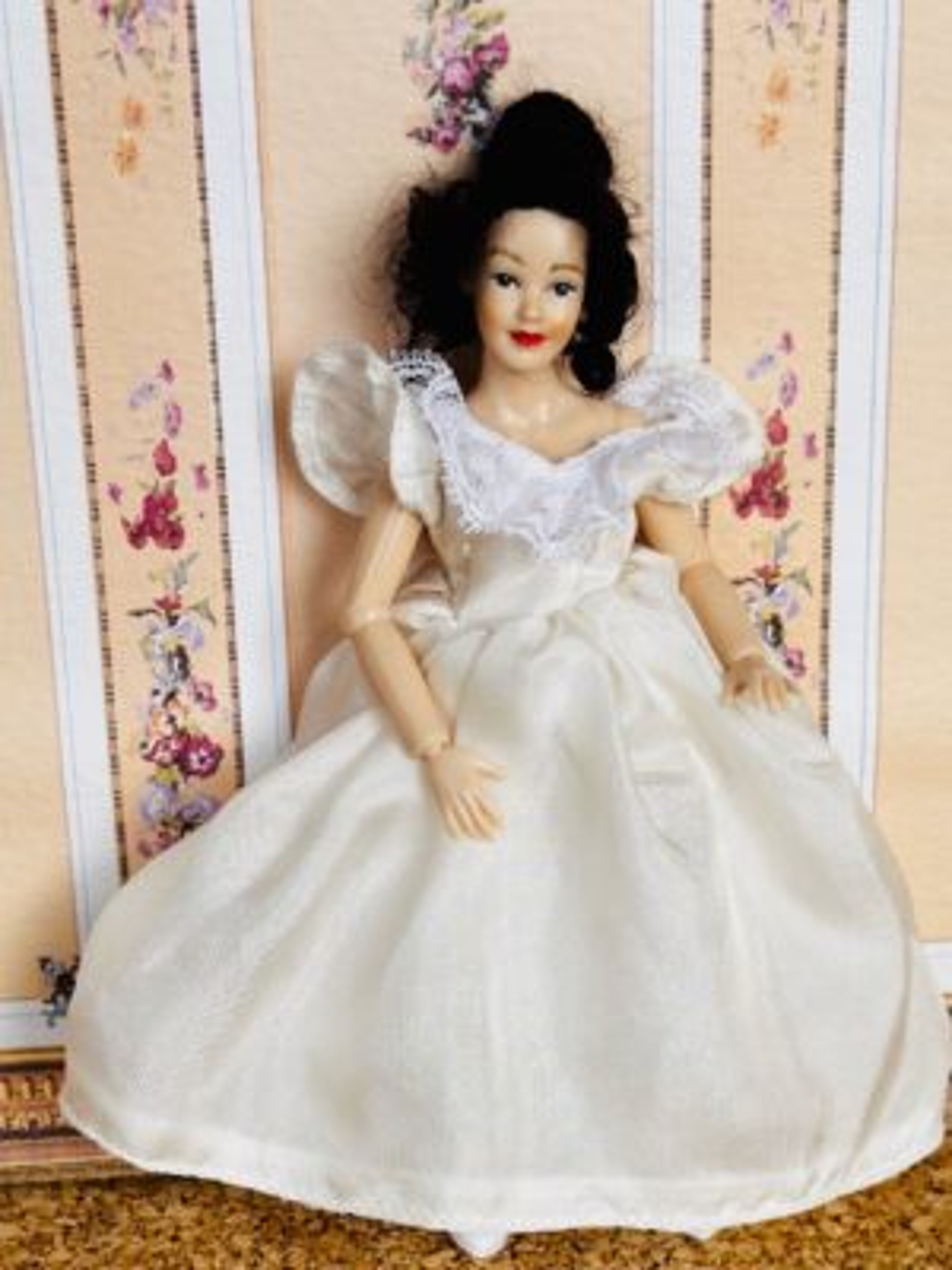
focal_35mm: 48
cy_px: 635
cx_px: 476
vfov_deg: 39.7
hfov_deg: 30.3
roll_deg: -0.4
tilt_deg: -29.6
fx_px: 1760
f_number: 1.78
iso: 64
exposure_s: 1/446
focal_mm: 6.86
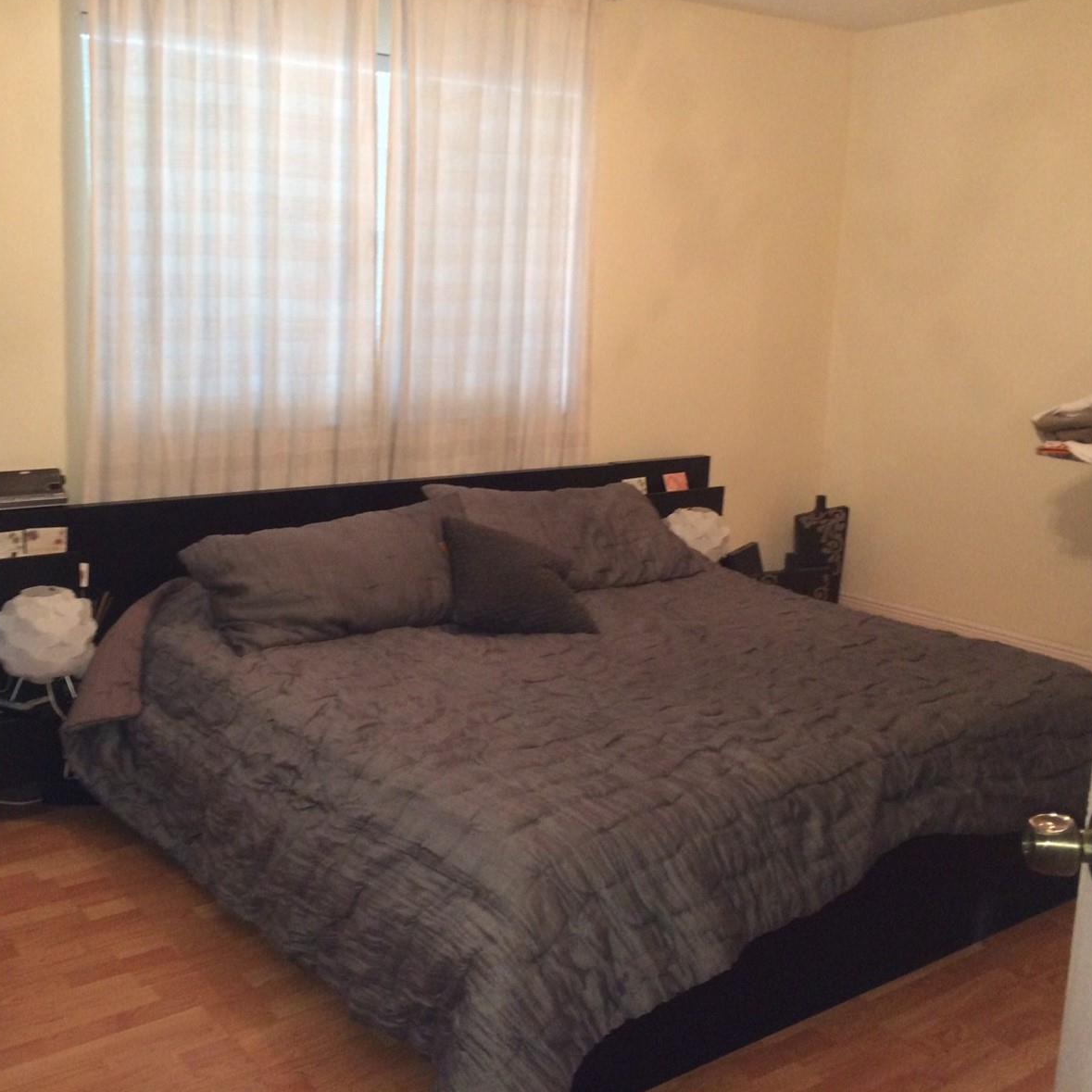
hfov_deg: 45.8
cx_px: 437
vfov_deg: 46.0
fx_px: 1285
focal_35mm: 36
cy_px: 544
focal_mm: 4.12
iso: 200
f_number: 2.2
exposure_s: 1/24
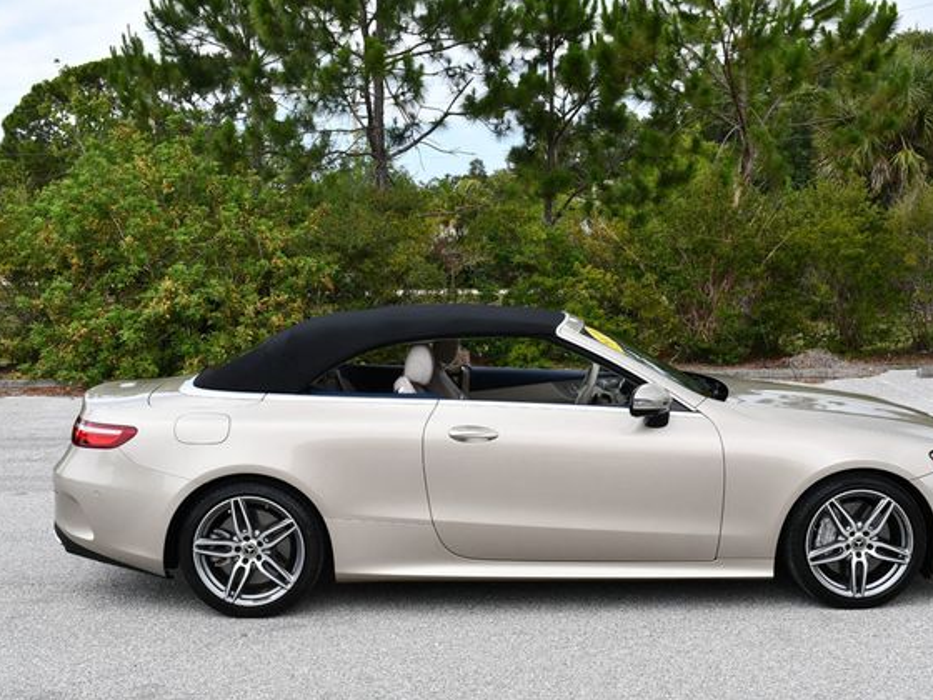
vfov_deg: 32.9
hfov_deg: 42.9
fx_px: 1186
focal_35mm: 44
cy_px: 353
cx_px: 525
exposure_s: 1/250
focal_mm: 20
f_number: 8
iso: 125
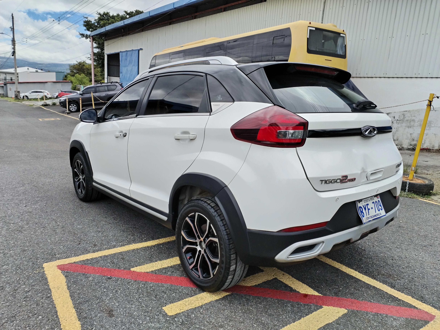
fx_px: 369
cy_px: 165
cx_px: 220
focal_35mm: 29
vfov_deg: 48.2
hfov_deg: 61.7
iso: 100
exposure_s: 1/982
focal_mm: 4.75
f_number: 1.8
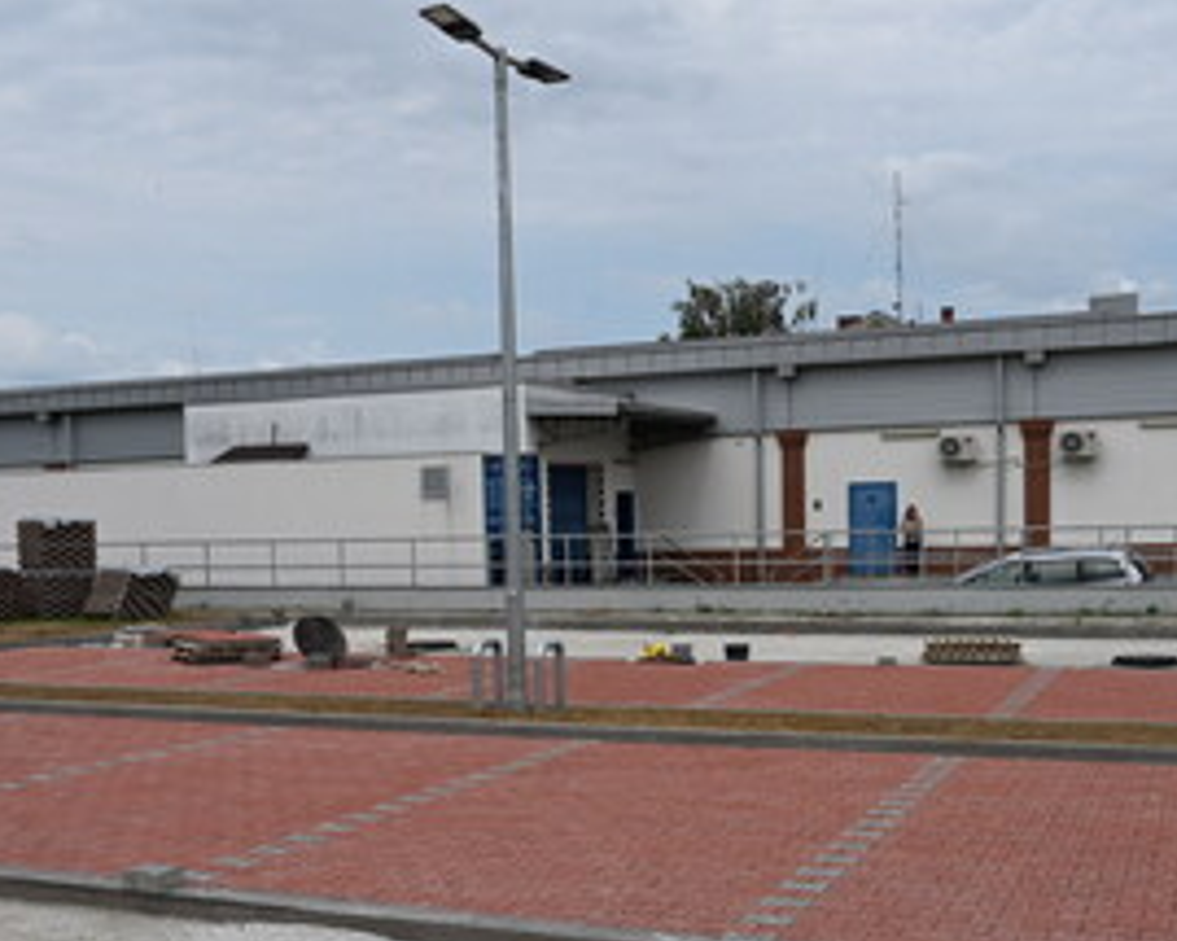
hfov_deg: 42.0
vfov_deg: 33.8
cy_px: 621
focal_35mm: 44
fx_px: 1532
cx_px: 545
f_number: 8
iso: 100
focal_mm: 24
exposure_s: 1/500
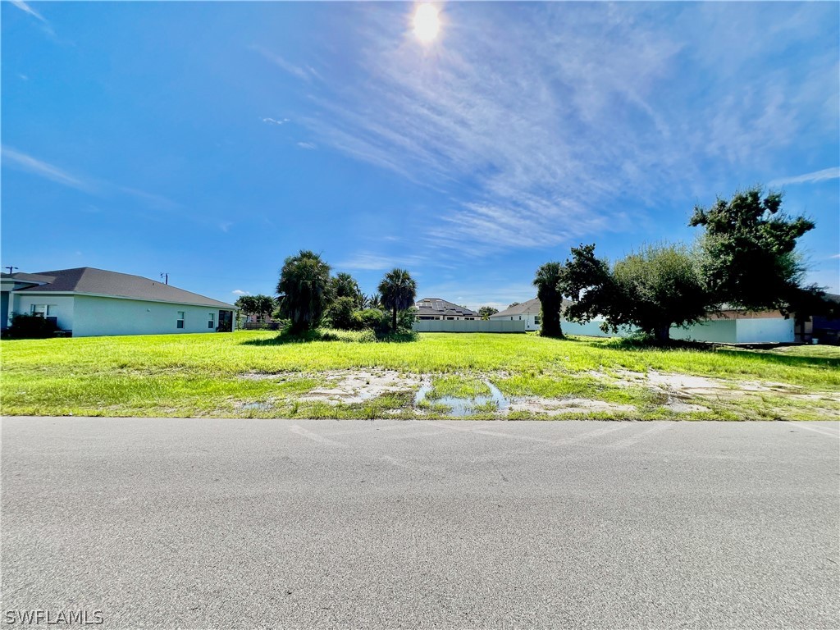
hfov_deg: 106.2
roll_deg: -0.2
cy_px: 315
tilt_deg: +2.7
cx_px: 420
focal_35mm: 13
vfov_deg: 89.9
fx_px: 315
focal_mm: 1.57
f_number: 1.8
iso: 32
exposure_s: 1/2801
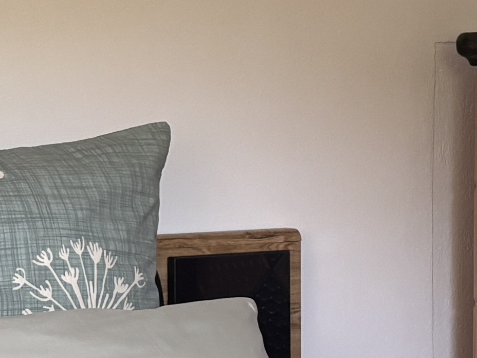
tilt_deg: -4.0
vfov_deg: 9.3
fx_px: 2205
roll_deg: +0.3
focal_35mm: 160
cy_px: 187
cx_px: -104
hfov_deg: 12.1
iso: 160
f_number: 1.6
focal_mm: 5.96
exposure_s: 1/60
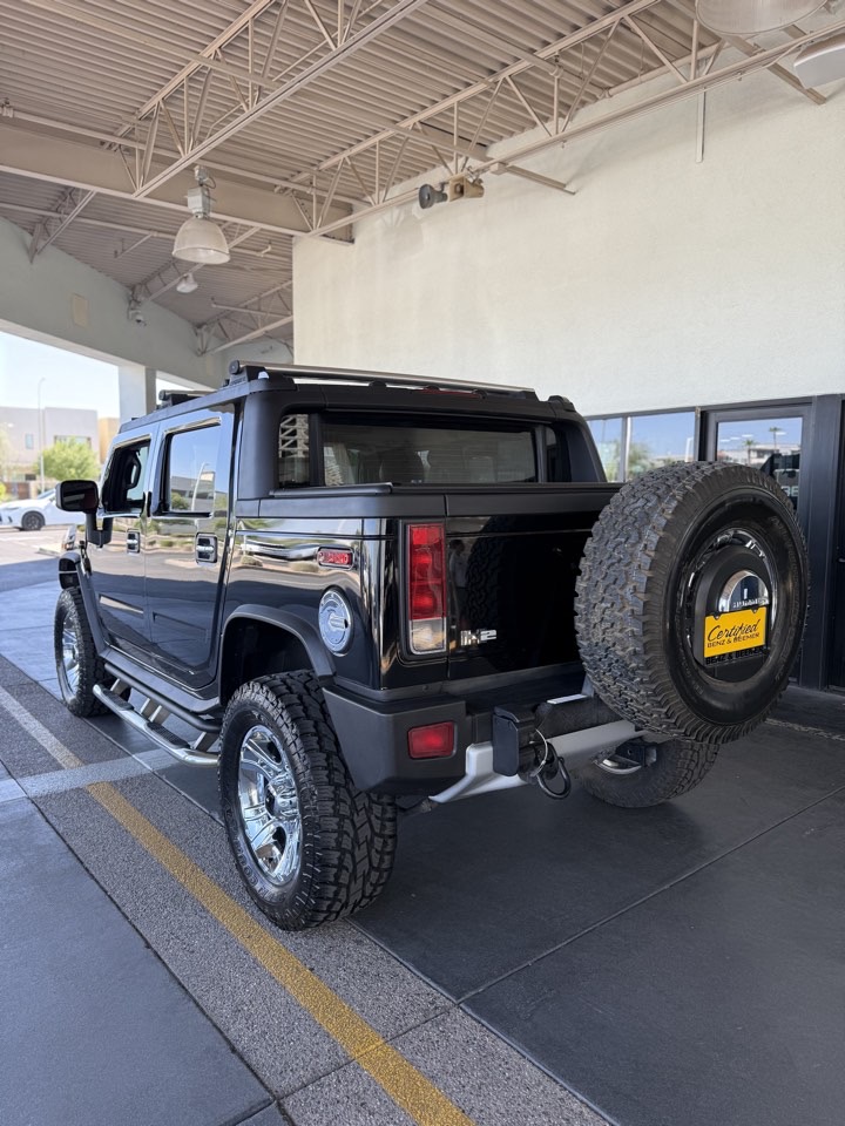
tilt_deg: -5.1
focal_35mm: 24
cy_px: 563
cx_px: 422
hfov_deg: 56.8
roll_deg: -1.1
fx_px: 781
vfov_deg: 71.6
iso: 64
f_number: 1.78
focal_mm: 6.76
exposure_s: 1/212
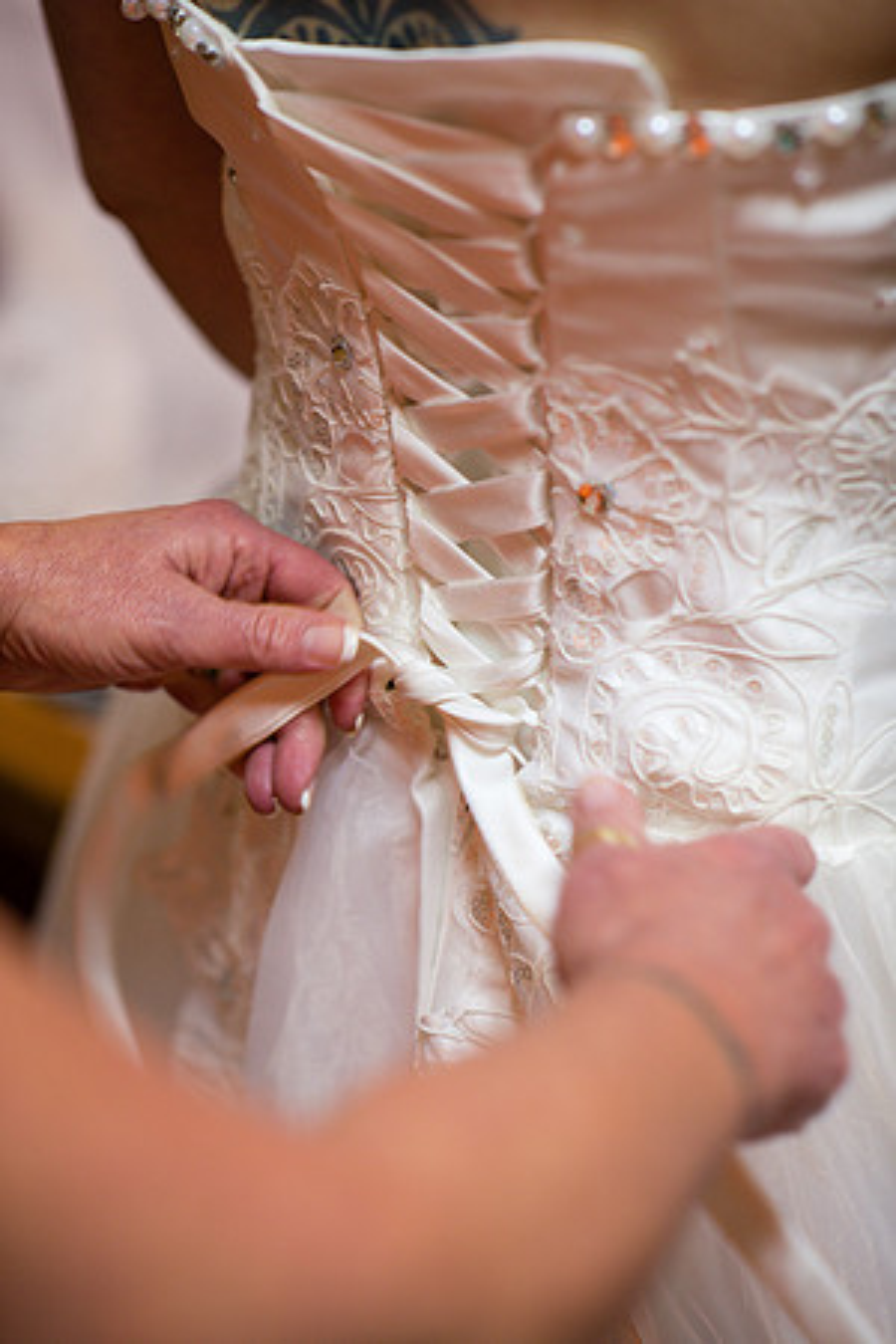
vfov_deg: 23.9
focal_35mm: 85
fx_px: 3173
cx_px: 448
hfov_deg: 16.1
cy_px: 672
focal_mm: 85
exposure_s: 1/125
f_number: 2.5
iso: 1000
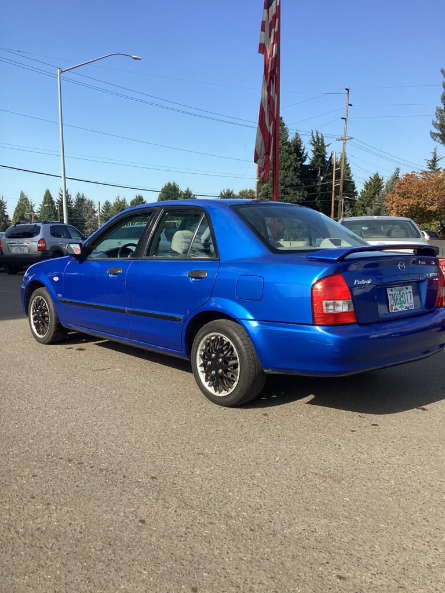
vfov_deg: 58.4
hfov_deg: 45.4
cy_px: 296
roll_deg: +1.5
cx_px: 222
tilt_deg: -7.7
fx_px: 531
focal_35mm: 31
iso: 25
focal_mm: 3.3
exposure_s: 1/876
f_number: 2.4
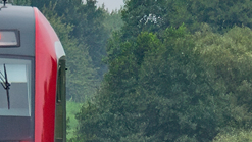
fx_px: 6663
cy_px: 48
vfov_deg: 1.2
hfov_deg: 2.2
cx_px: -192
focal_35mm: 997
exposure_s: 1/400
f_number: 5.6
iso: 200
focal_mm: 98
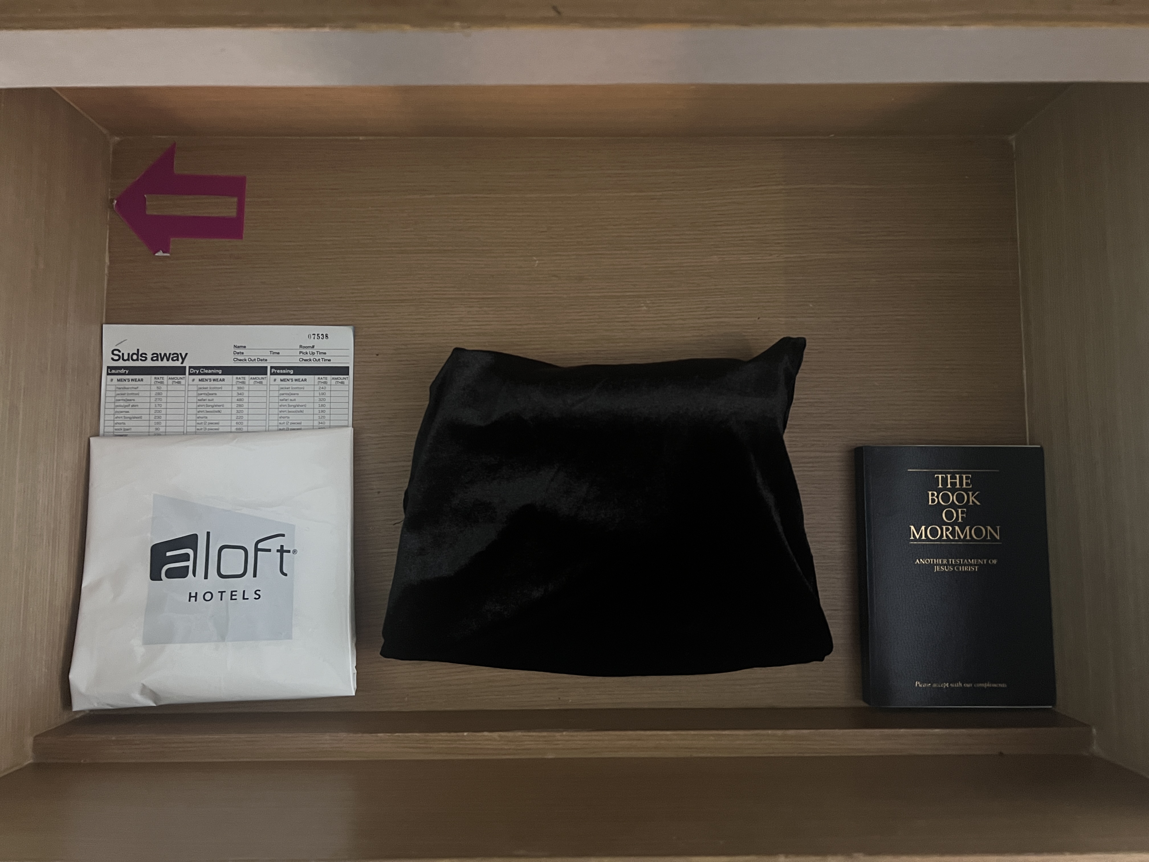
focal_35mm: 26
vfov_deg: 53.1
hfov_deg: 67.3
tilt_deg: -85.4
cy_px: 431
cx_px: 574
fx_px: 863
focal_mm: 5.7
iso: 640
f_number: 1.5
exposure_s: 1/25
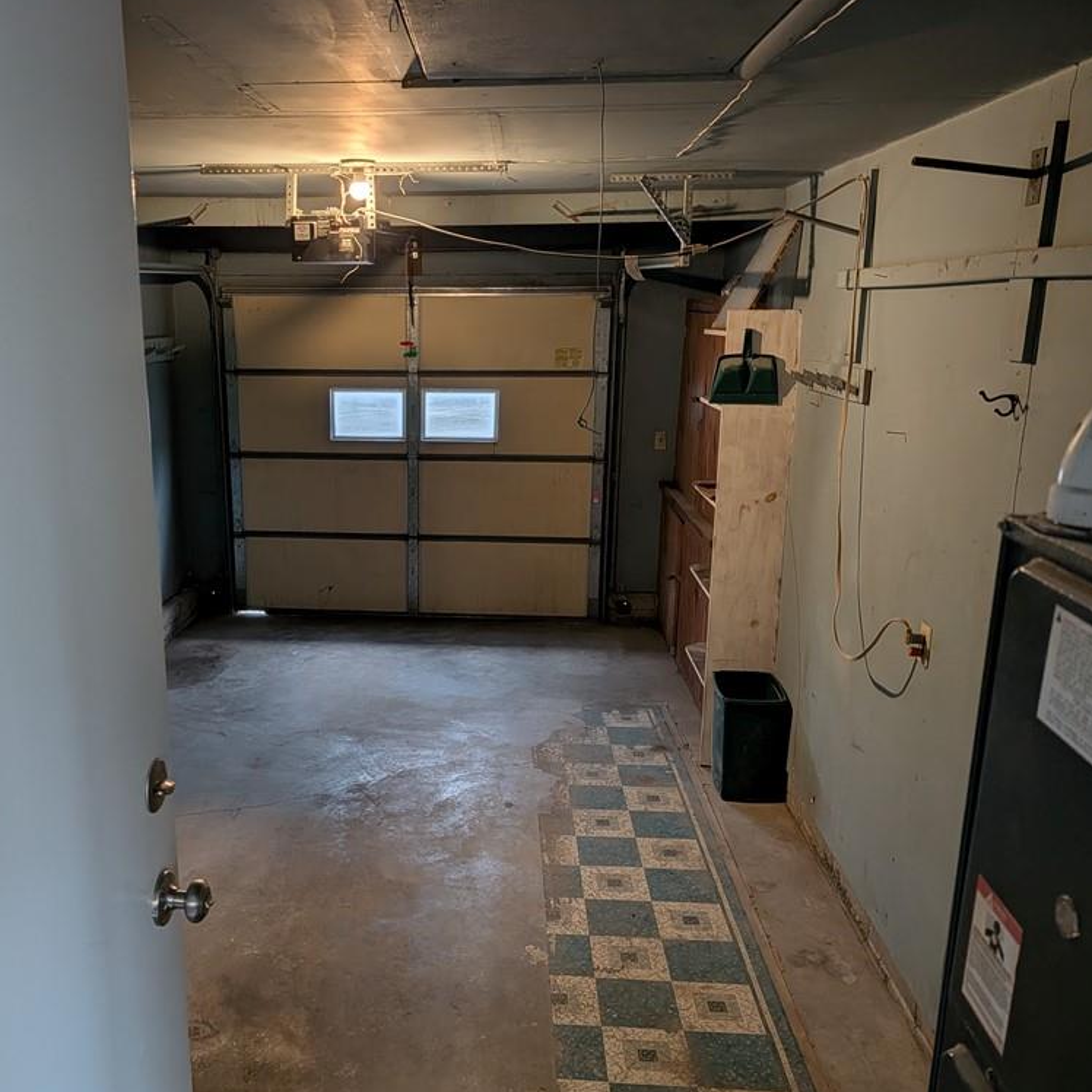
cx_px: 407
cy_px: 547
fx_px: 1035
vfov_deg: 55.6
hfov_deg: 55.0
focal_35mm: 29
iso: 27
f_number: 1.68
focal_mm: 6.9
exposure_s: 1/22.4
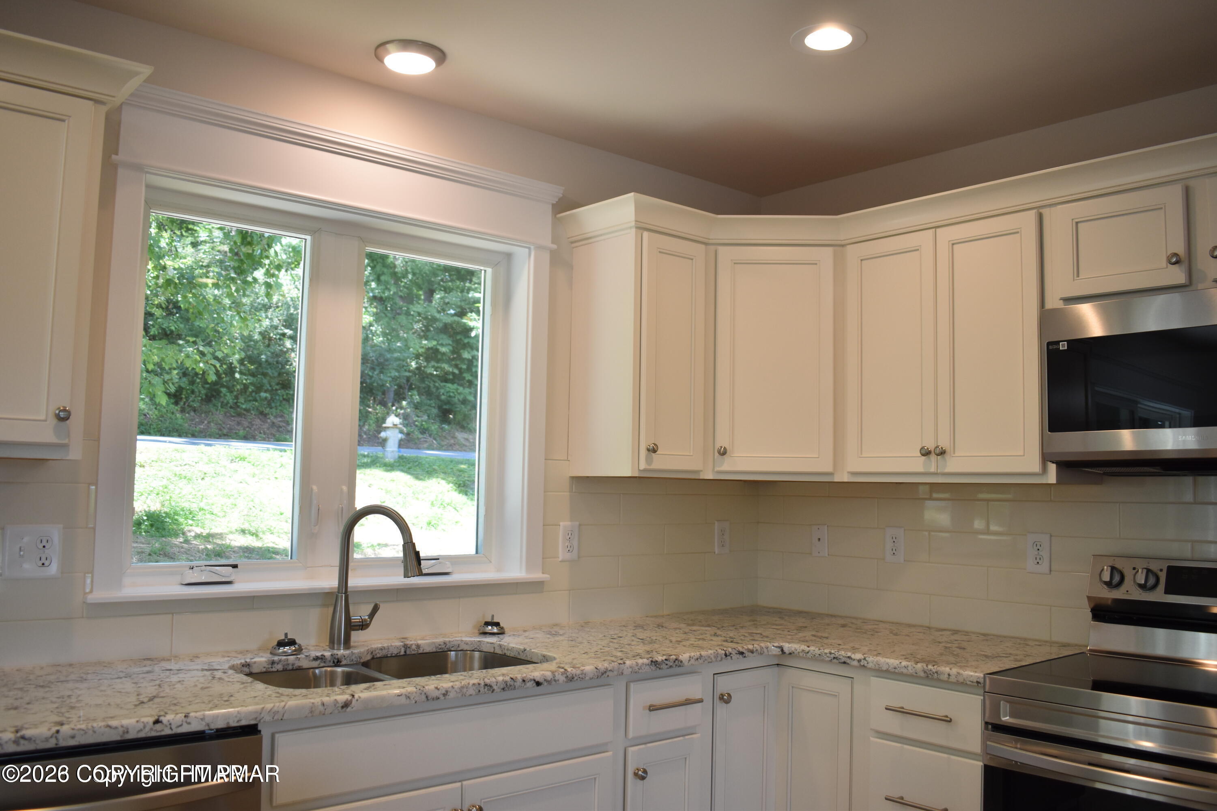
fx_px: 1014
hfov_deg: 61.9
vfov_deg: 43.6
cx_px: 608
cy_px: 406
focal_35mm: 30
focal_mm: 20
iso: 400
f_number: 4
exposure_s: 1/125
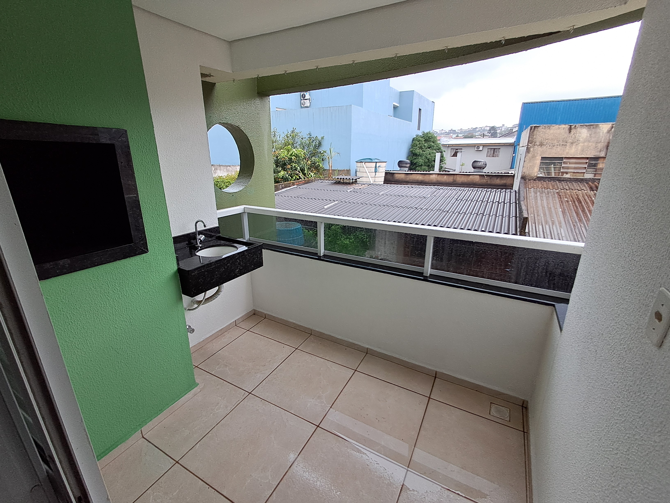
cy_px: 252
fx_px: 310
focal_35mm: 16
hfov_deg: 94.5
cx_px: 335
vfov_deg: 78.1
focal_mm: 1.64
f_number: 2.2
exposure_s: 1/60
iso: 50
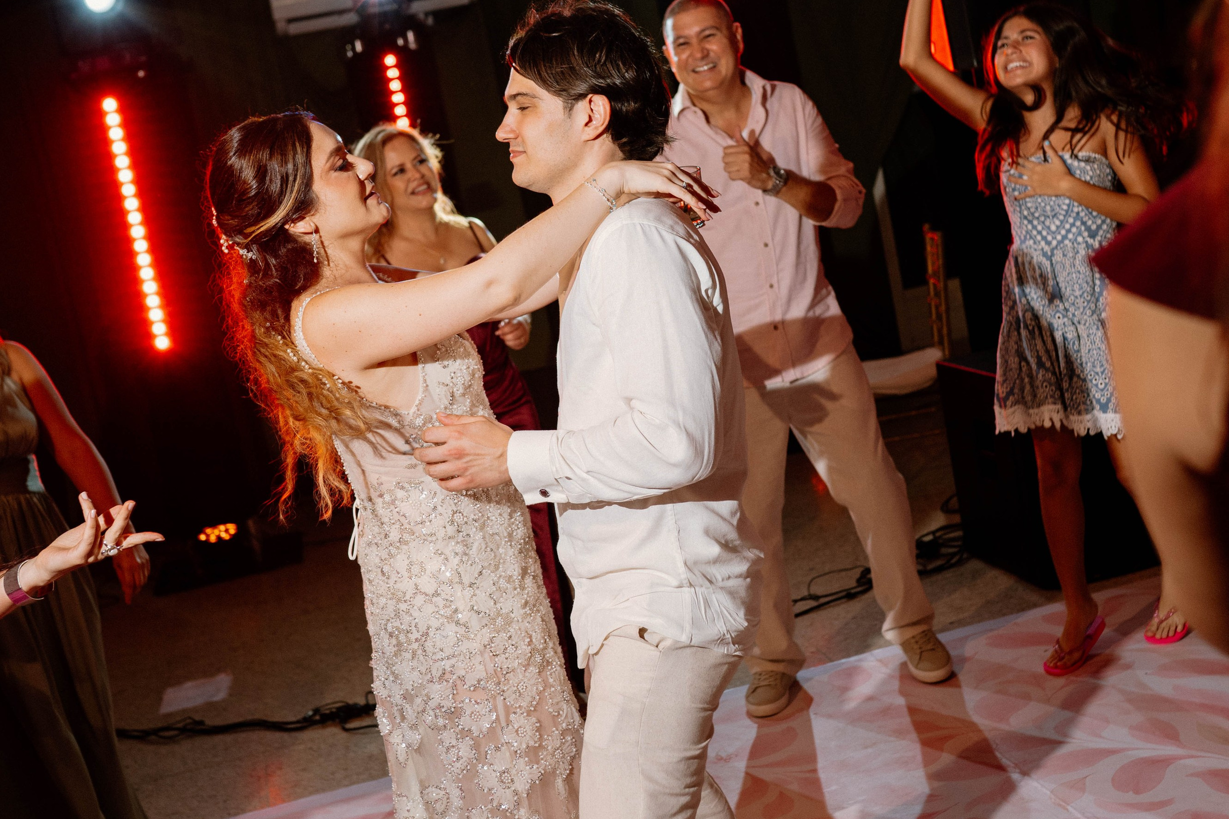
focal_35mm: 54
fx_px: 1843
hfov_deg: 36.9
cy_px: 432
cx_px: 617
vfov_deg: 25.1
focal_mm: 35
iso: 400
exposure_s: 1/160
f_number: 3.2
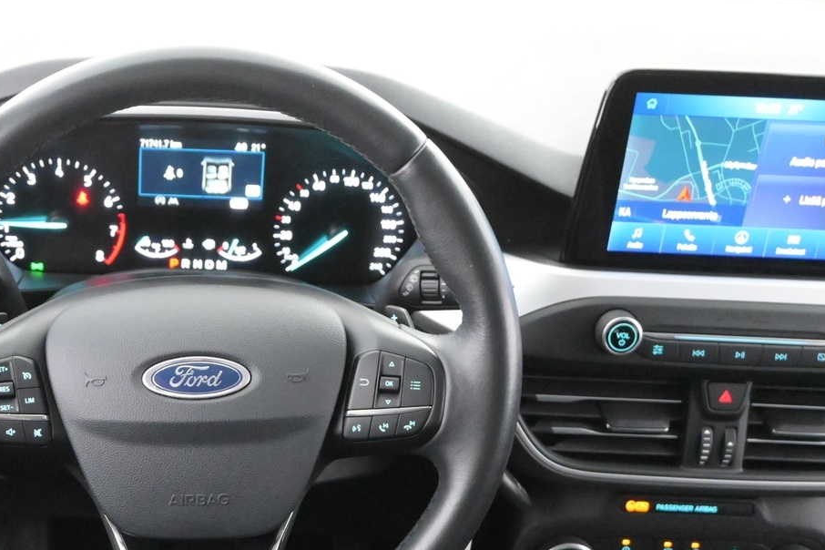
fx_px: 1352
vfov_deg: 22.6
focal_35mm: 59
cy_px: 459
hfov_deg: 33.1
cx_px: 188
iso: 9000
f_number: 4
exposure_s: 1/40
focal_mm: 22
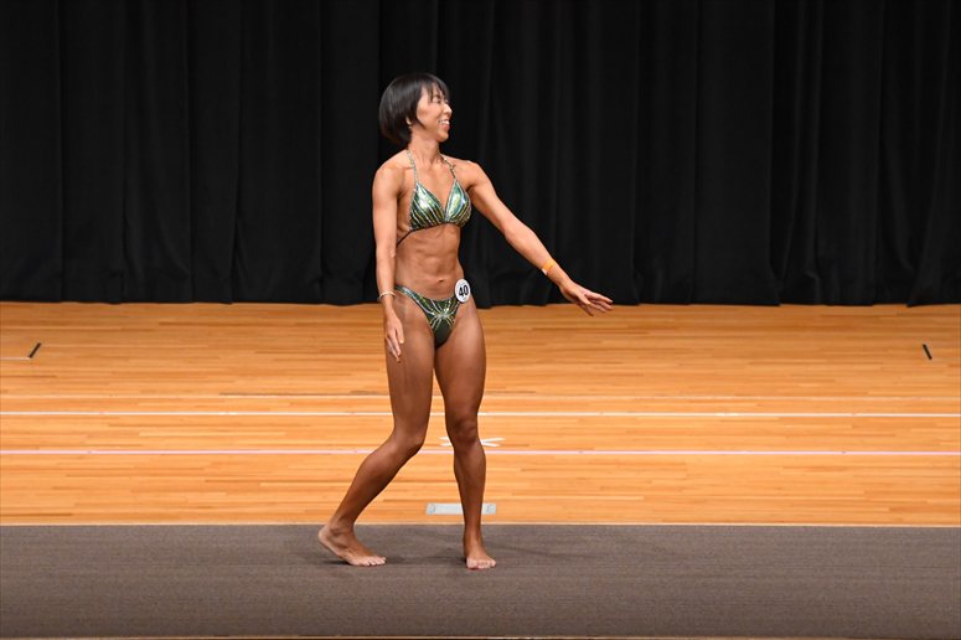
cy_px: 320
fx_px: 5790
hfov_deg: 9.5
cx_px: 480
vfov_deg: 6.3
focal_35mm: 217
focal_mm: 145
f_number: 5.6
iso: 4000
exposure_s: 1/400
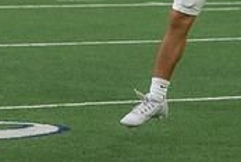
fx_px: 3393
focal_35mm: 506
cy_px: -56
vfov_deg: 2.7
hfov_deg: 4.1
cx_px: 281
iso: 8000
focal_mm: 135
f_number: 5
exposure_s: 1/1000
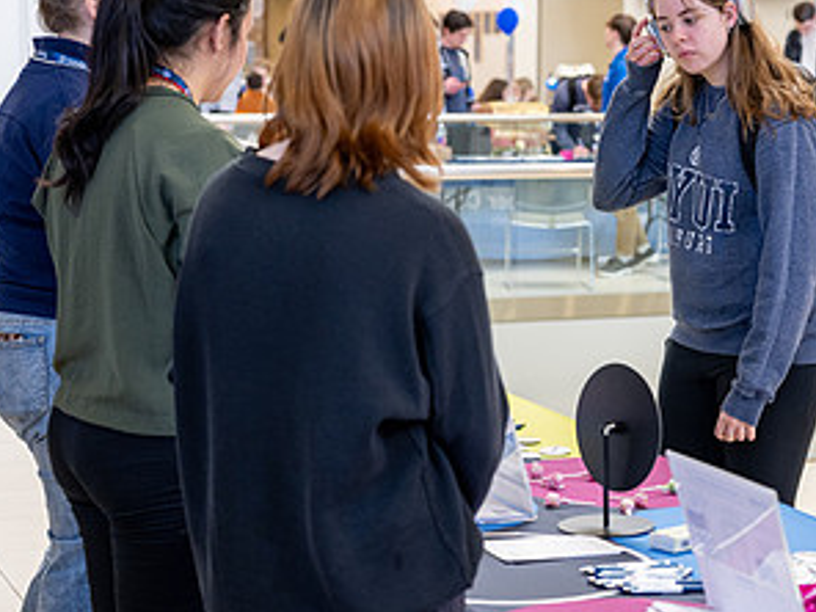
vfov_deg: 17.2
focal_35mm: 86
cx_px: 615
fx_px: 2027
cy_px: 269
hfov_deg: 22.5
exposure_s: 1/200
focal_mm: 42
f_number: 2.8
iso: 640
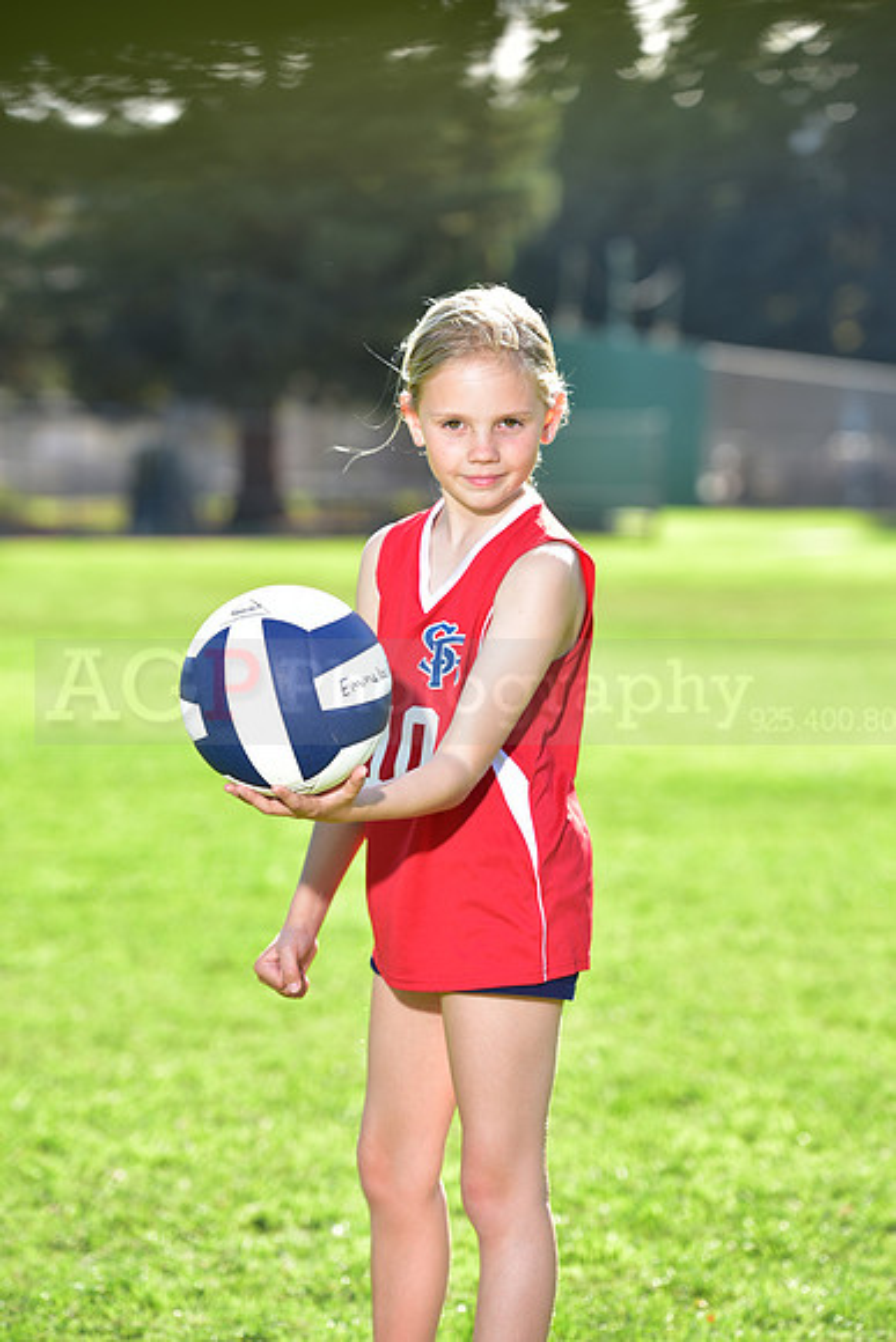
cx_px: 448
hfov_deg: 11.0
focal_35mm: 125
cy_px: 671
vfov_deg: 16.4
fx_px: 4664
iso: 80
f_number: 5.6
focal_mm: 125
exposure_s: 1/200
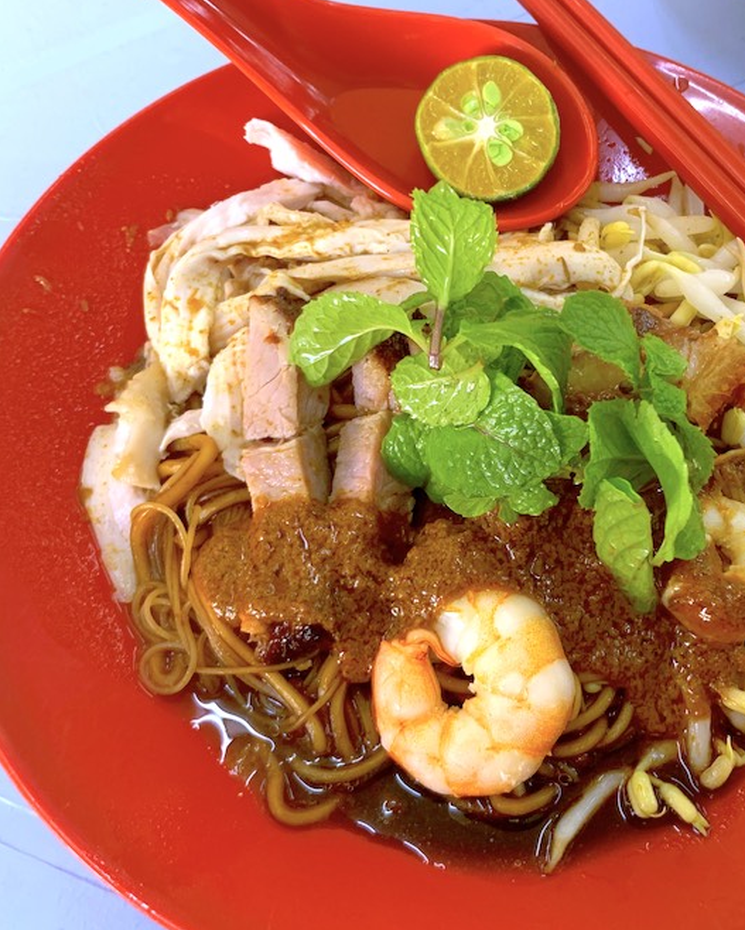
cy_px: 469
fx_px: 1019
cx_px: 517
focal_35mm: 37
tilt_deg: -64.4
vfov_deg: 49.1
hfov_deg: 39.5
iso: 125
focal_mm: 4.25
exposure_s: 1/60
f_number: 1.8
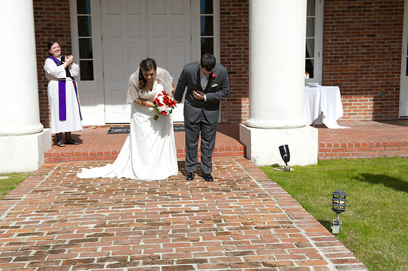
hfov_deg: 41.1
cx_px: 204
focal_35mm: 48
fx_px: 544
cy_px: 136
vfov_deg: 28.0
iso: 100
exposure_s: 1/250
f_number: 11
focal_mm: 48
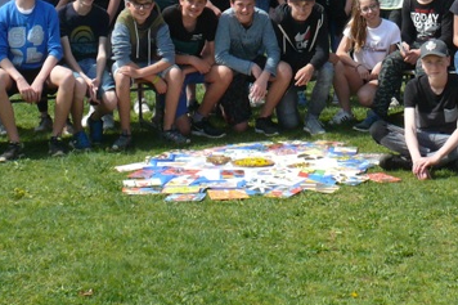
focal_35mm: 92
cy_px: -122
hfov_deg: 21.9
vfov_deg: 14.1
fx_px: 1170
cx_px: 351
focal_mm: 7.4
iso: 100
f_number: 5
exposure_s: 1/250
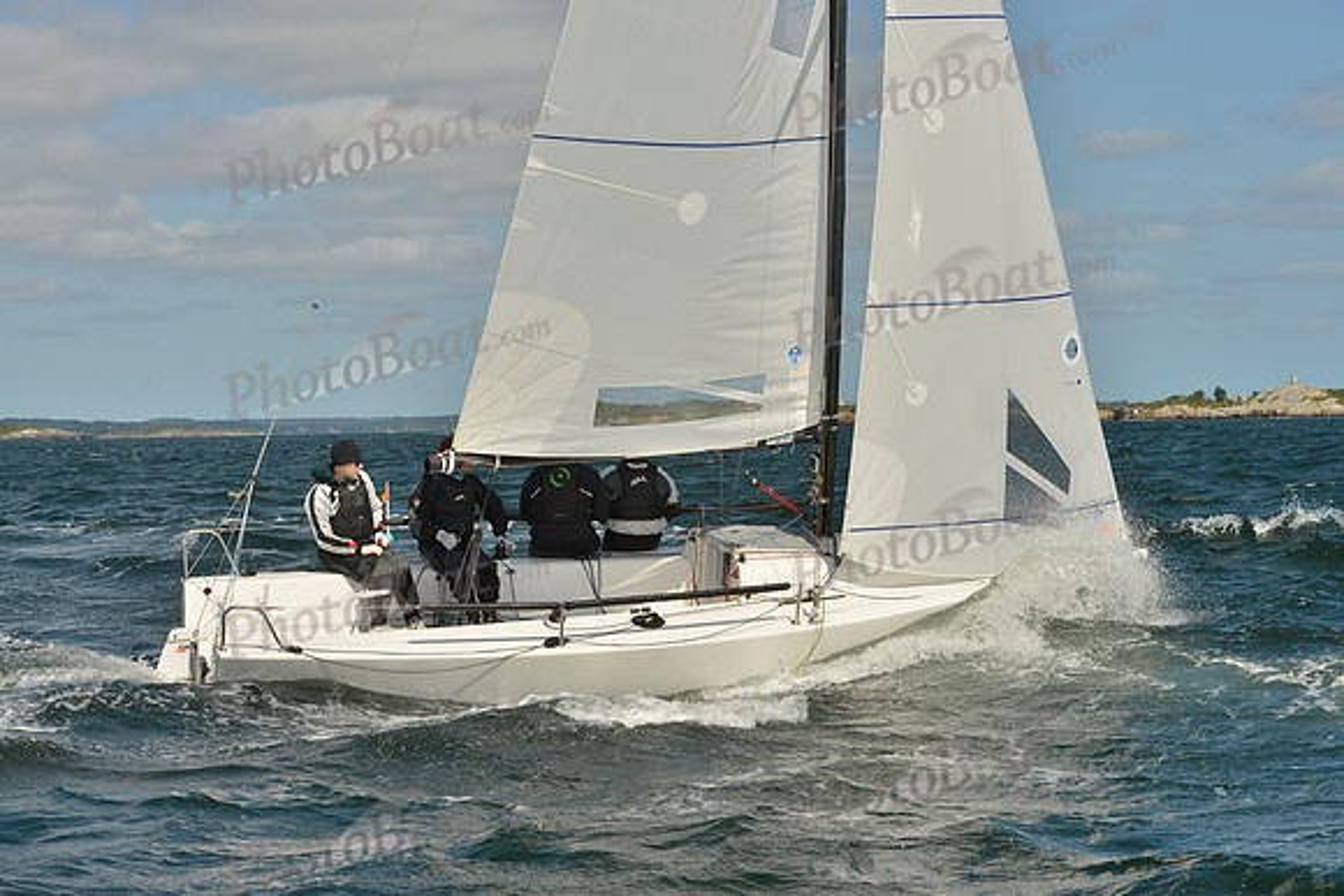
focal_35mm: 70
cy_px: 448
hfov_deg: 28.8
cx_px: 672
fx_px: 2614
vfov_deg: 19.5
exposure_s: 1/1600
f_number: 10
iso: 400
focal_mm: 70
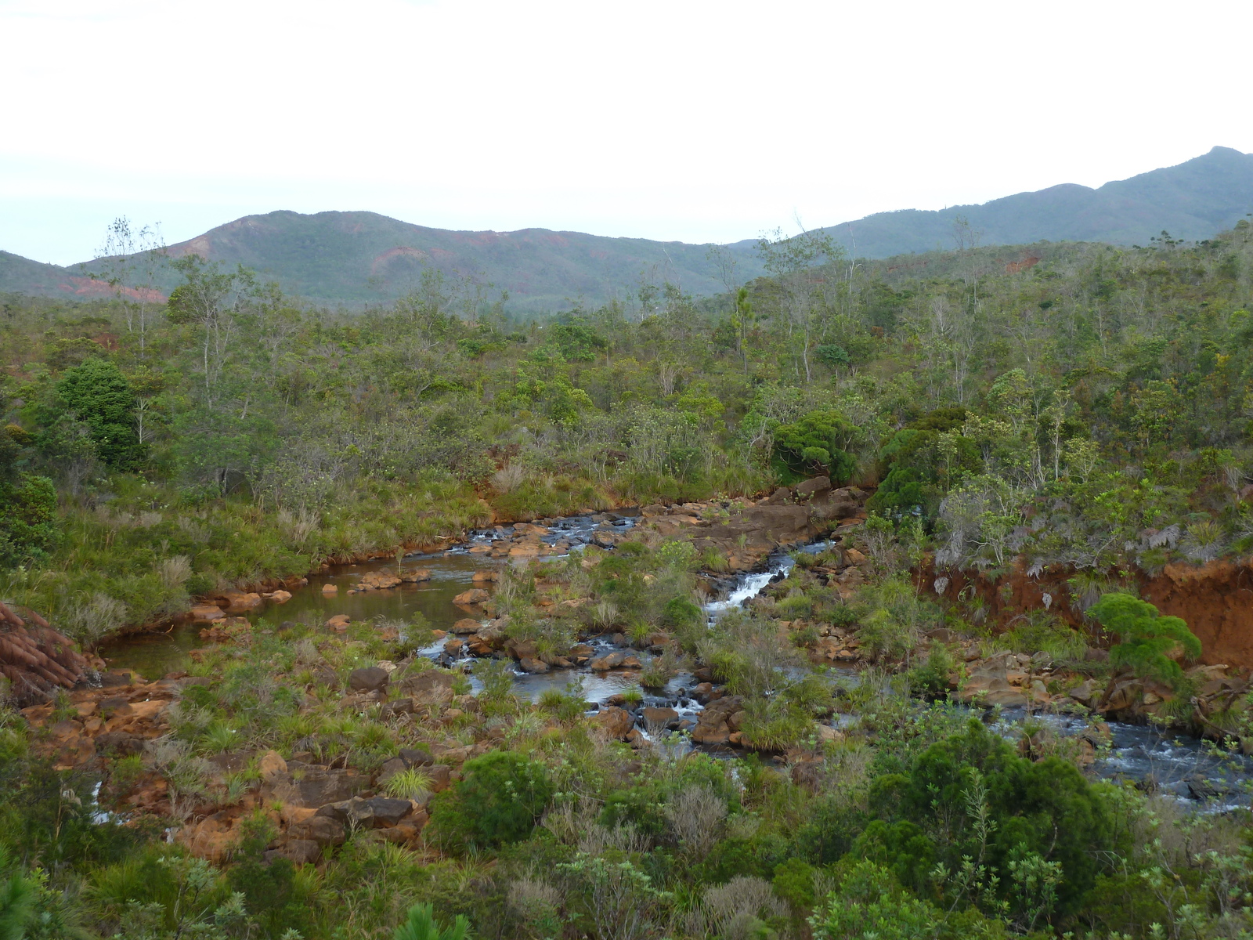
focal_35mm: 55
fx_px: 1991
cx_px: 626
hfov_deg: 34.9
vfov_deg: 26.6
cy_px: 470
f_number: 3.9
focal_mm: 9.1
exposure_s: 1/60
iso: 80
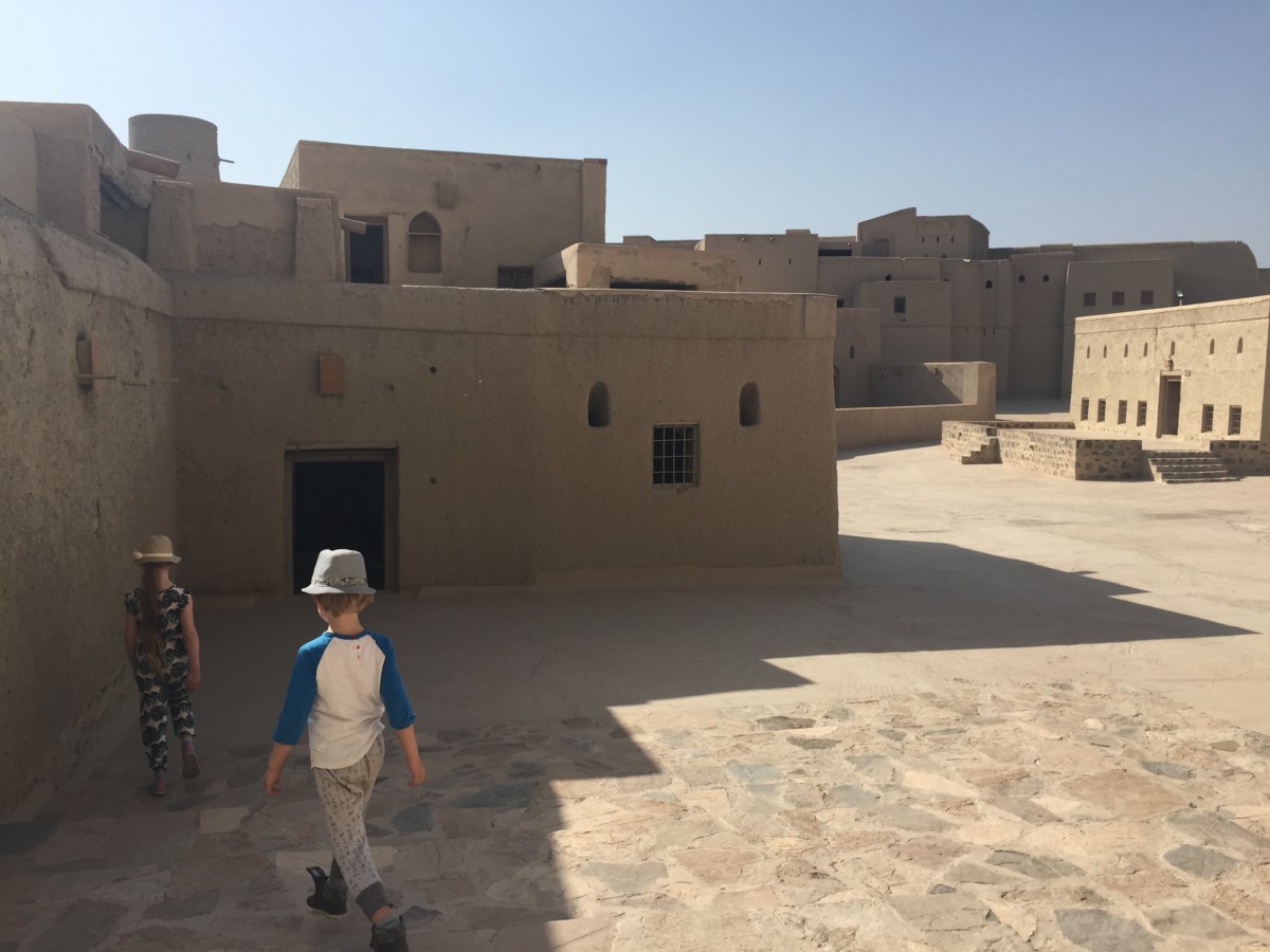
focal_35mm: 29
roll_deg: -0.5
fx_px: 1064
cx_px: 635
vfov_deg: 48.2
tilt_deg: -6.0
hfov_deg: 61.7
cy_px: 476
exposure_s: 1/2475
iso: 32
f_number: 2.2
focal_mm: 4.15
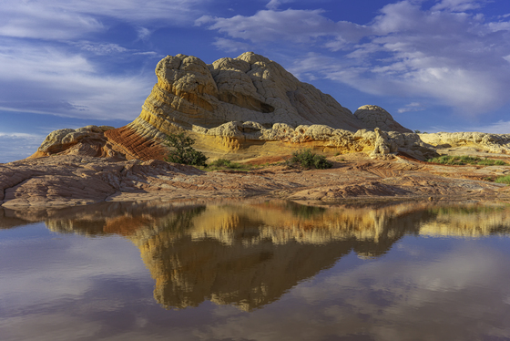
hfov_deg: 47.9
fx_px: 574
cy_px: 170
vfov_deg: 33.0
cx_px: 255
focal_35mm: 40
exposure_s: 1/3200
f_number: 5
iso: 320
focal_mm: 40.5
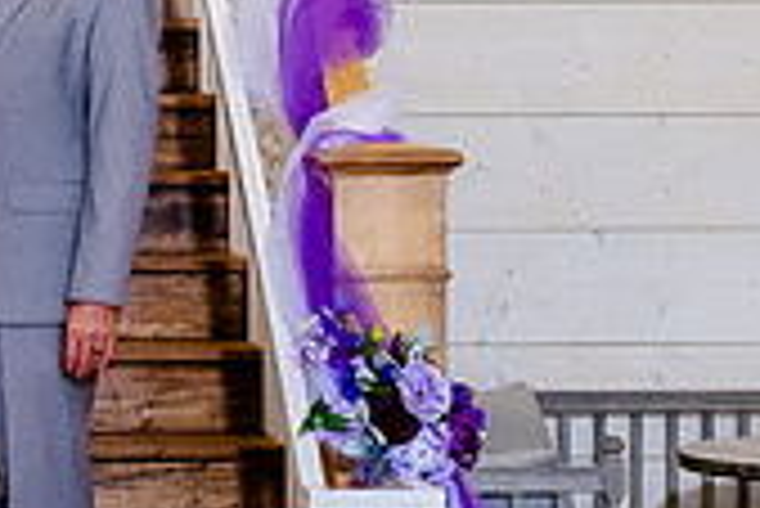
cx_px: -201
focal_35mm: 183
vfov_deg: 7.5
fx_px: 3867
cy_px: 183
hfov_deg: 11.0
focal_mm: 48
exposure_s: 1/200
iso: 2500
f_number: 6.3
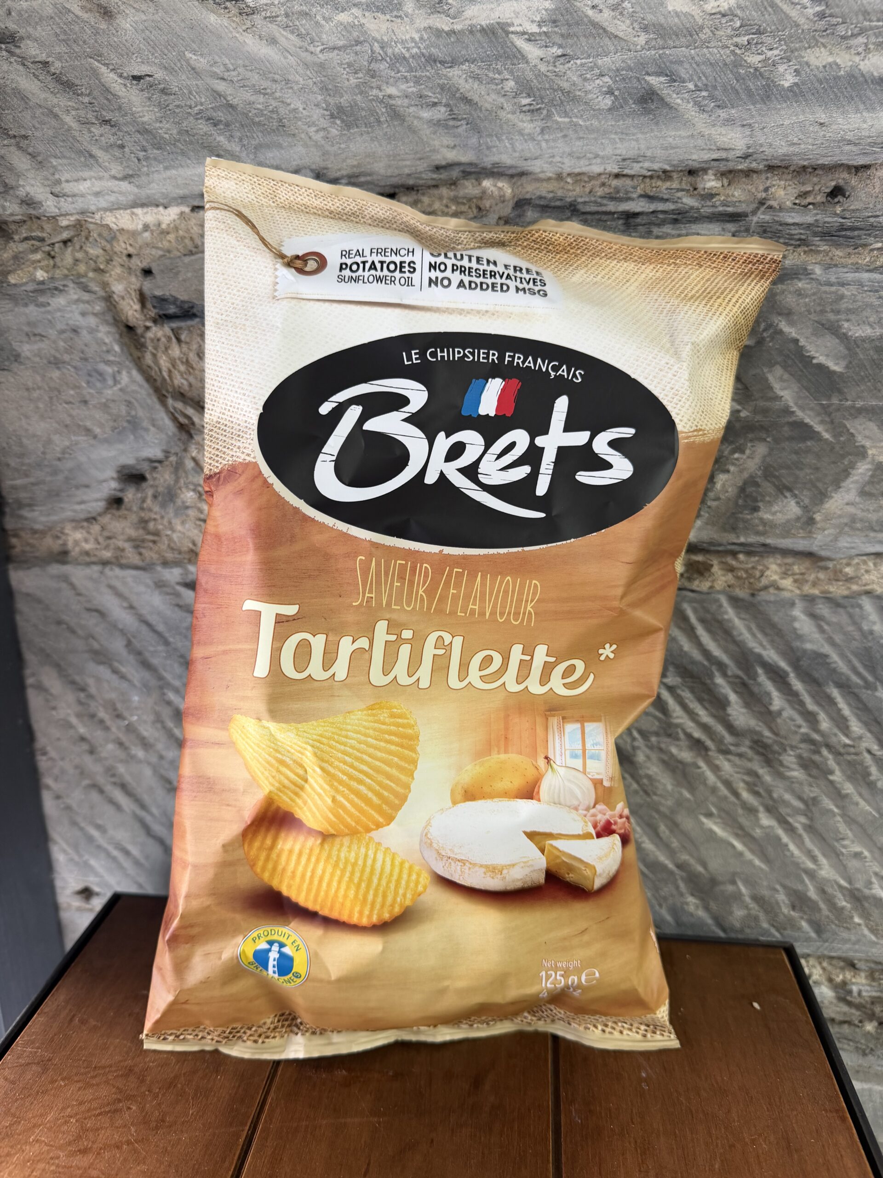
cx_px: 442
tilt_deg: -14.4
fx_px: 816
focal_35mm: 24
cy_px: 589
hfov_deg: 56.8
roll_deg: +0.0
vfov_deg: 71.6
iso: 125
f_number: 1.78
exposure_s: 1/50
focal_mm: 6.76
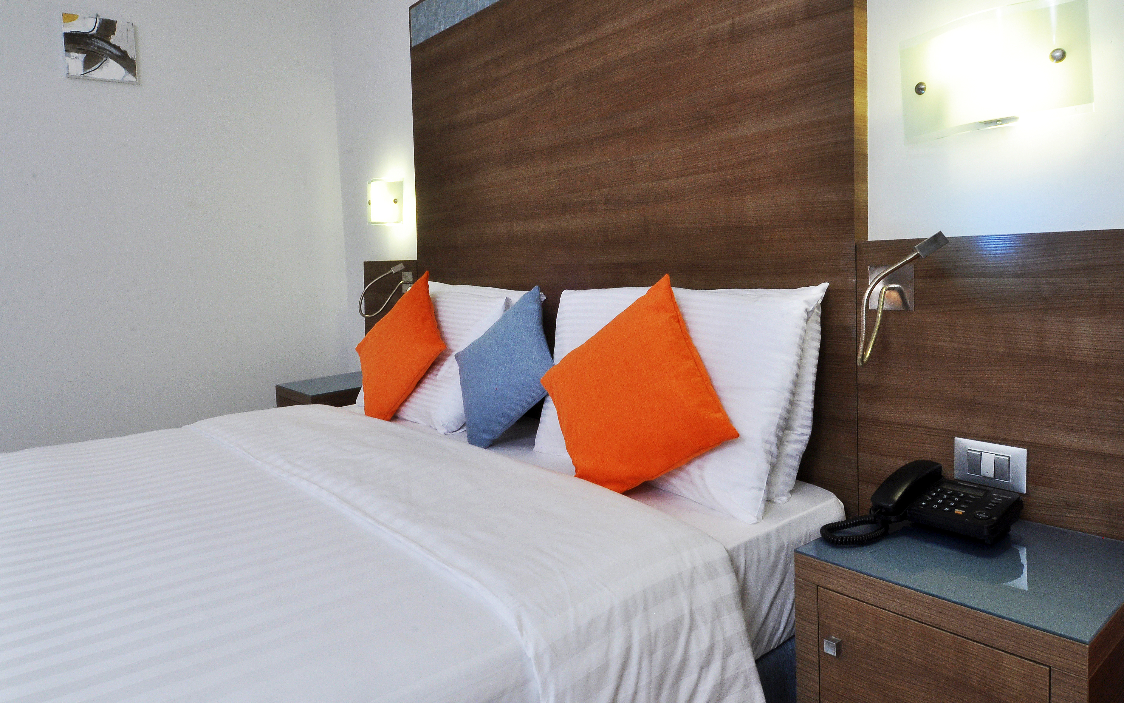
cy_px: 291
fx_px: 692
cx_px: 566
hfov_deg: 78.2
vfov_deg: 53.6
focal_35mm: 23
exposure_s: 1/2.5
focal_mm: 13
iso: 200
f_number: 22
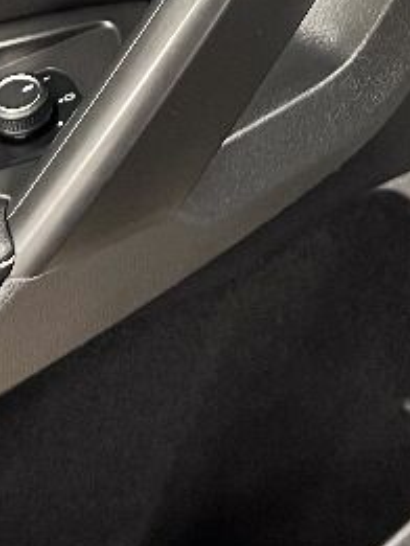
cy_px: -180
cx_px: 218
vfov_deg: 17.9
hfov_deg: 14.5
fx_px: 1610
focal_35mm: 102
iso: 500
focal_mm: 5.7
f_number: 1.5
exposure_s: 1/40
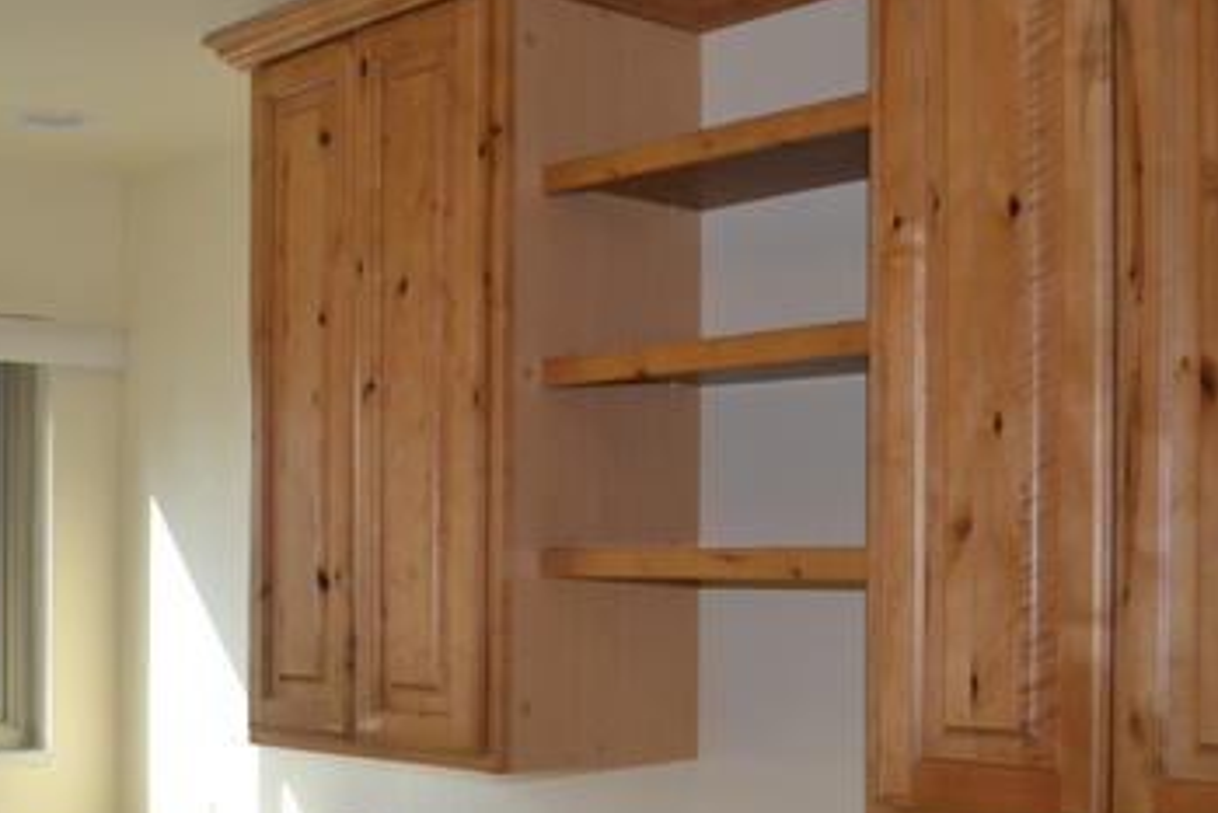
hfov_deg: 36.2
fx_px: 1862
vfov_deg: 24.4
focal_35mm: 55
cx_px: 530
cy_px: 598
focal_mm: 20
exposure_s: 1/200
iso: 220
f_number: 3.8
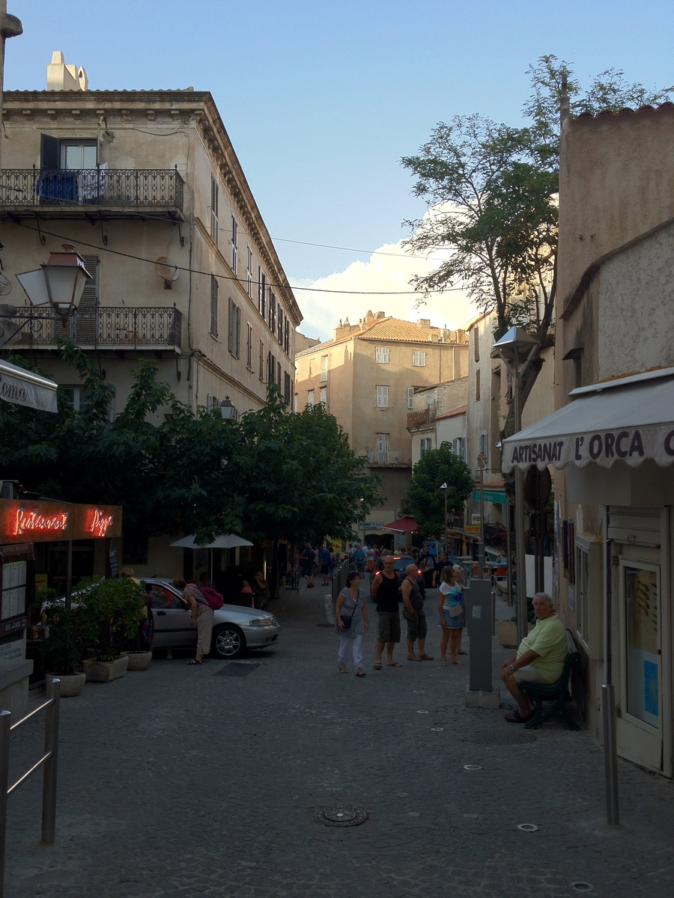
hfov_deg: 40.7
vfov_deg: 52.6
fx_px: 909
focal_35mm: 35
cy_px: 449
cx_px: 337
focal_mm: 4.28
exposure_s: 1/363
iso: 64
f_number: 2.4
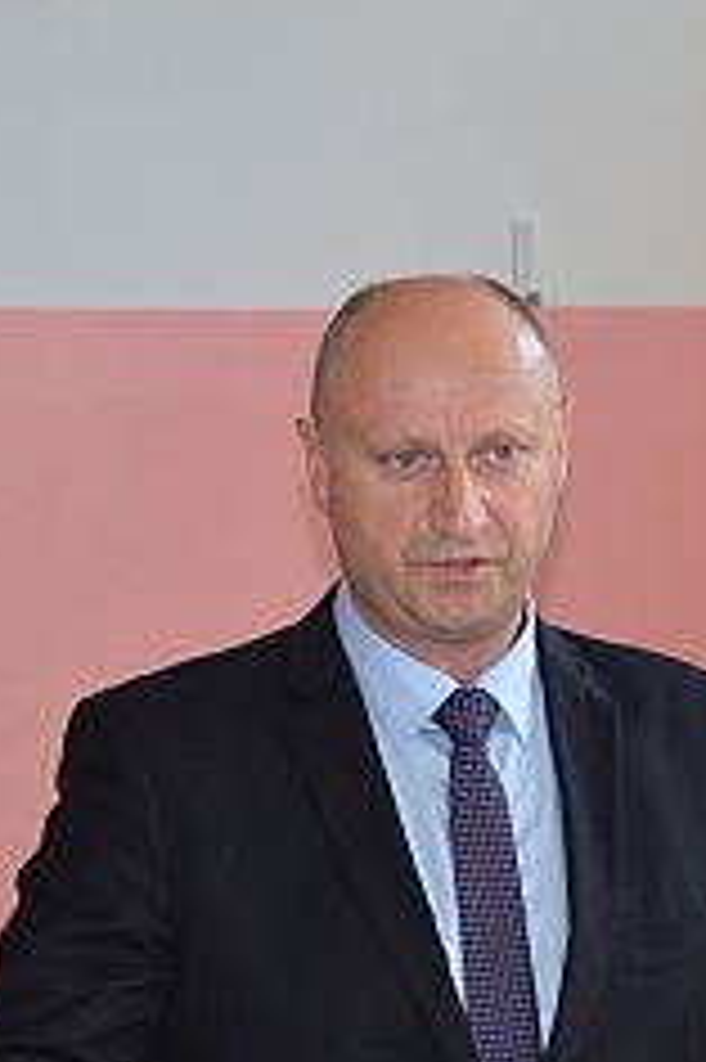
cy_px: 760
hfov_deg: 6.3
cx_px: 355
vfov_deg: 9.4
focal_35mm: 218
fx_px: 6422
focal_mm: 58
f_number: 5
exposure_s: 1/60
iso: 720
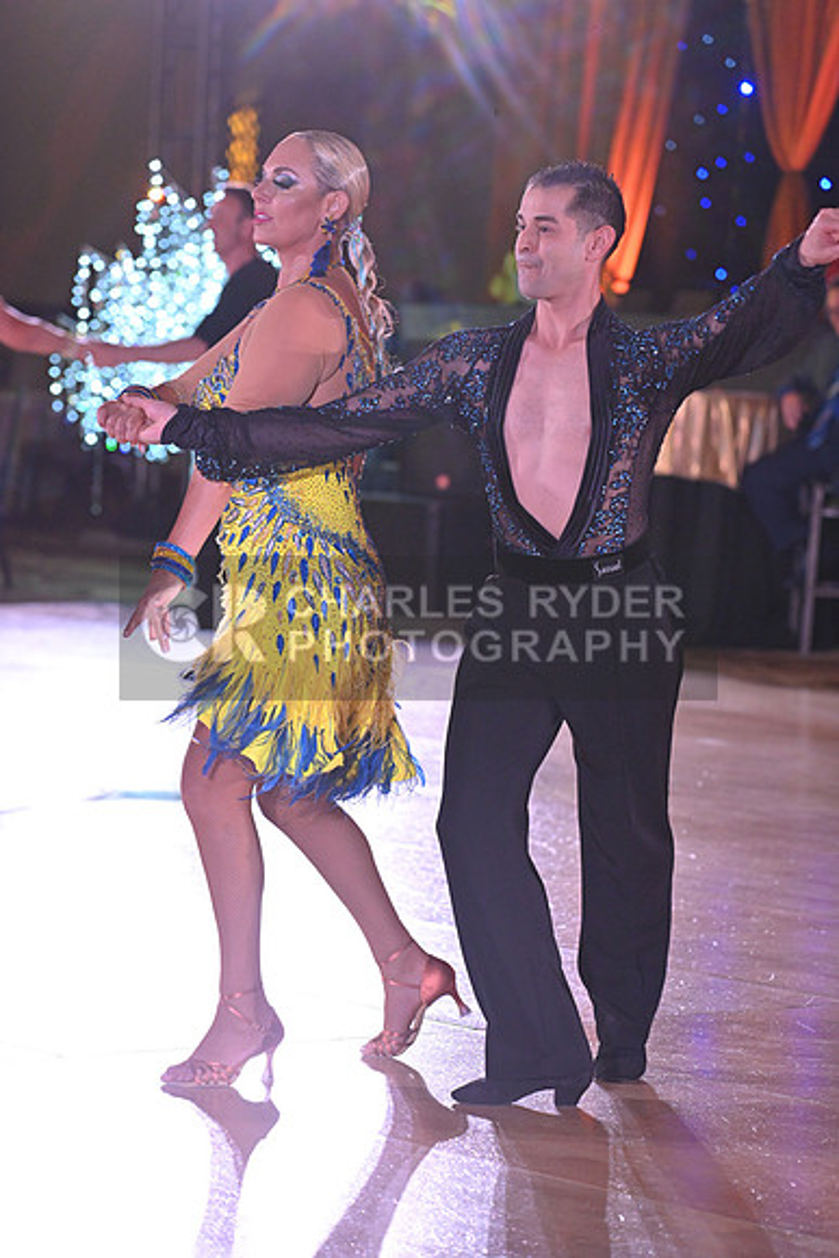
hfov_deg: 9.5
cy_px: 629
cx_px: 420
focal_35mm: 145
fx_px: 5066
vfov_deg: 14.2
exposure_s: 1/400
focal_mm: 145
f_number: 5
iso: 3200
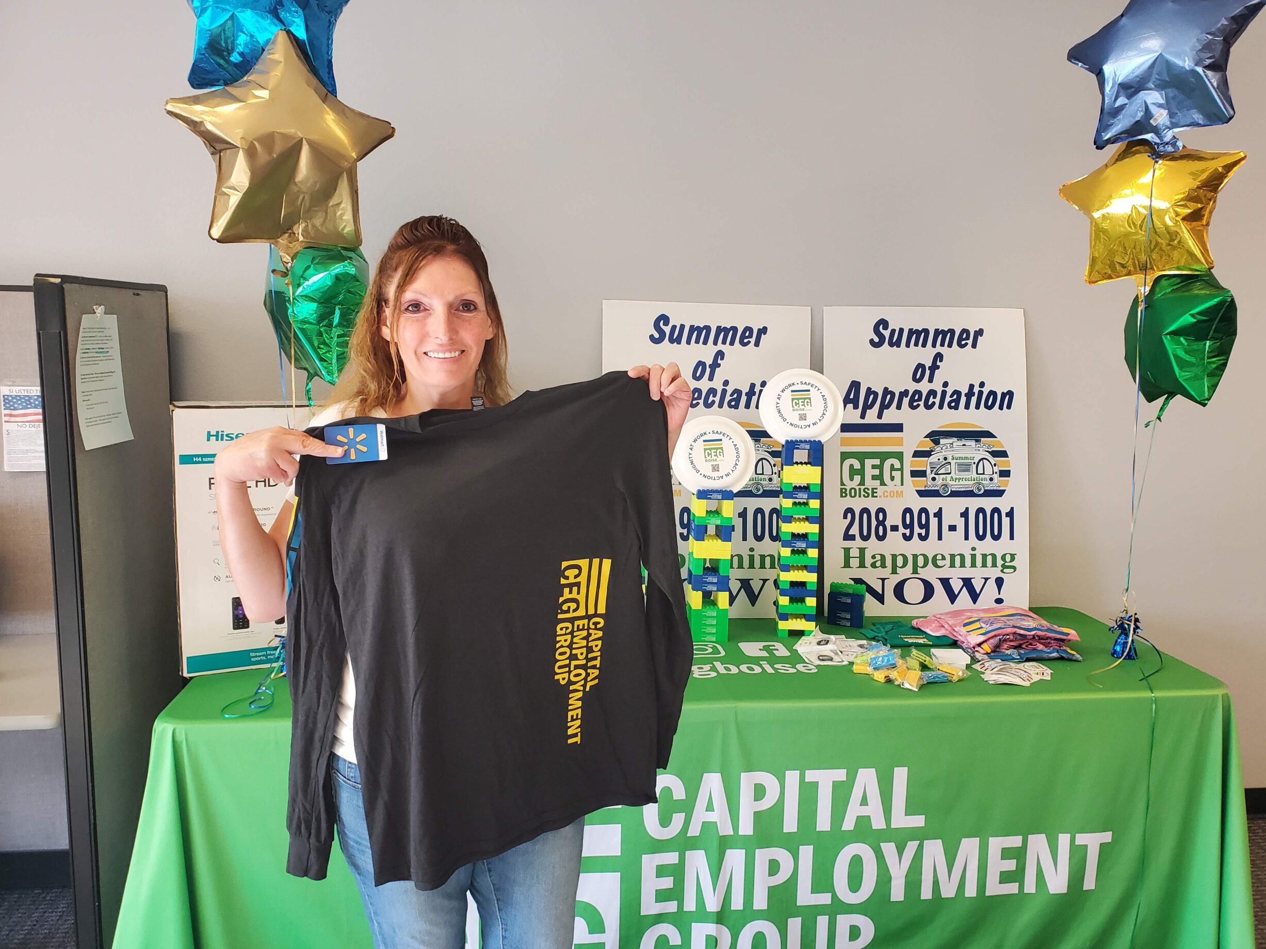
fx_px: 988
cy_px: 464
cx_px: 646
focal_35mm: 27
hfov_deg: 65.3
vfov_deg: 51.4
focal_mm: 4.3
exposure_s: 1/120
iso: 250
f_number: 2.4
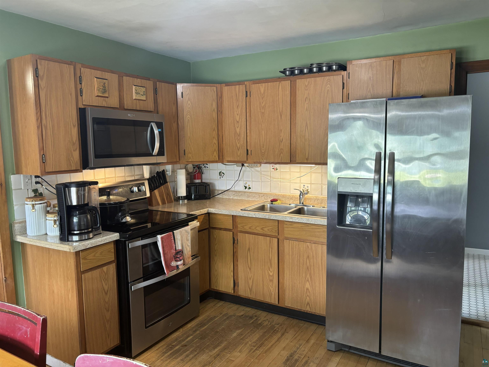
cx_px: 244
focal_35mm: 26
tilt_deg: -6.2
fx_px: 367
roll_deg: +1.8
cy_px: 184
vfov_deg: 53.1
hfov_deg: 67.3
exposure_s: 1/60
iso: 125
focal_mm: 5.96
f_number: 1.6
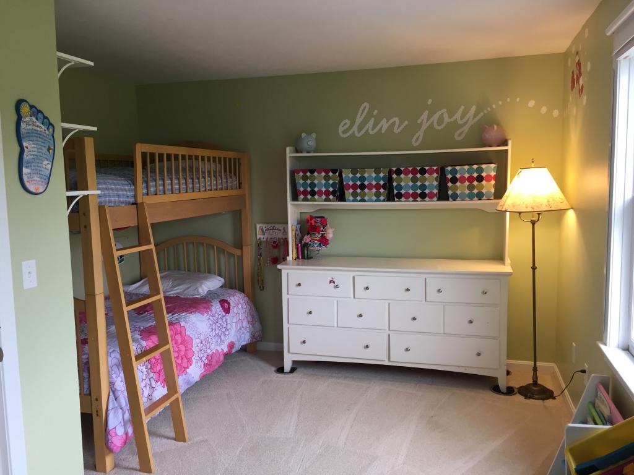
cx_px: 317
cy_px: 238
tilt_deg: -5.8
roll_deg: +0.8
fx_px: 531
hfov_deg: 61.7
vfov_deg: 48.2
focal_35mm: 29
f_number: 2.2
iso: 32
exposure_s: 1/40
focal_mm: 4.15
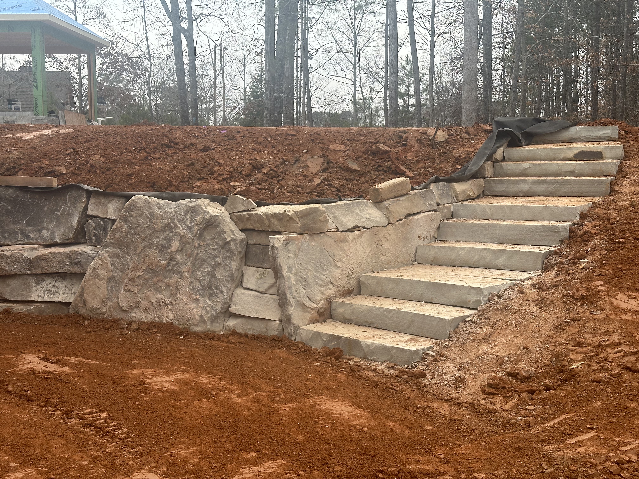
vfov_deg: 30.3
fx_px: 886
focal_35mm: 48
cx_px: 320
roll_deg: +0.2
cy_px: 240
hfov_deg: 39.7
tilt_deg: -5.2
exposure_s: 1/1171
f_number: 1.78
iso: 64
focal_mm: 6.86
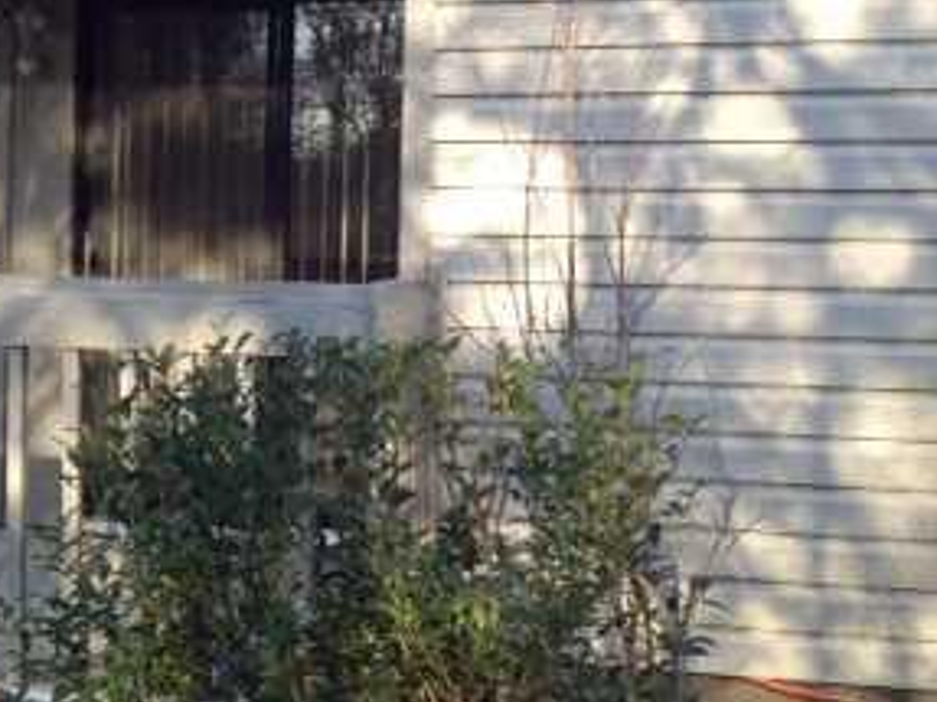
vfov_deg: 18.8
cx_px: 108
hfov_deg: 24.4
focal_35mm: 78
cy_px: 258
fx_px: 2110
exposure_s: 1/124
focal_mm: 4.28
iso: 50
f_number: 2.4
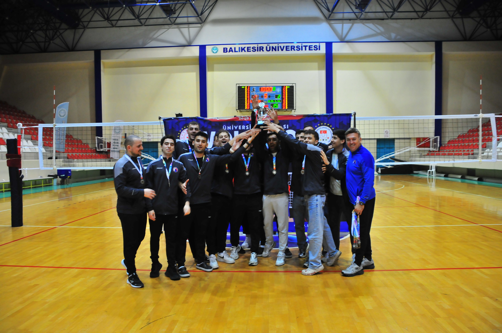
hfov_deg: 62.0
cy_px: 166
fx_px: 418
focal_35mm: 30
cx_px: 251
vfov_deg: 43.5
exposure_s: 1/30
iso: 900
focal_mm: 20
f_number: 3.5
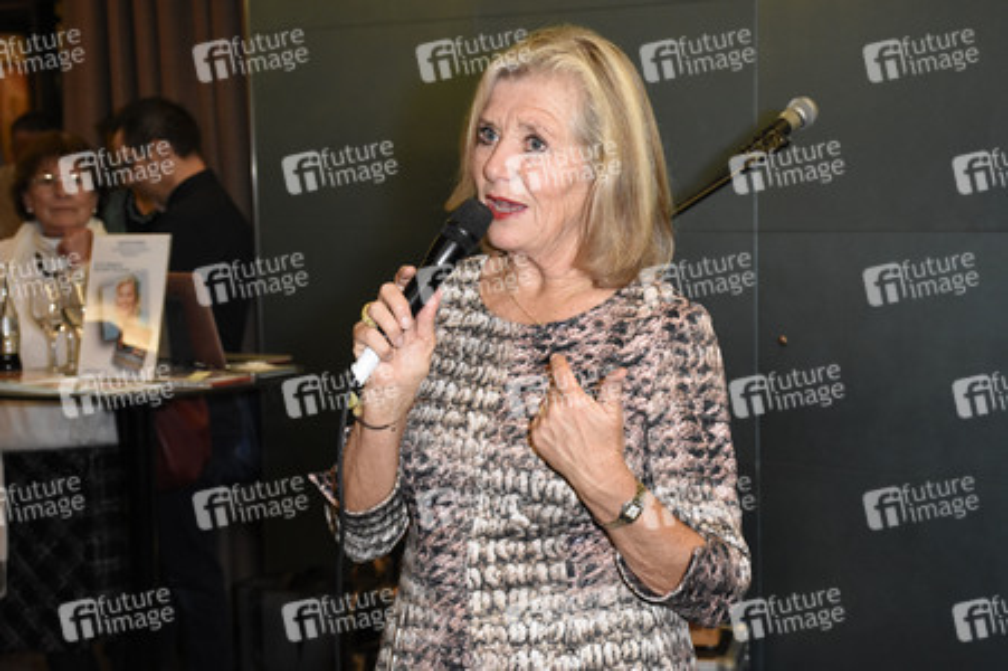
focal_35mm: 68
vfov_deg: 20.1
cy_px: 336
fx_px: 1889
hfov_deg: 29.9
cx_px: 504
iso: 3200
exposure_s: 1/60
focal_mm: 45
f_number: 6.3
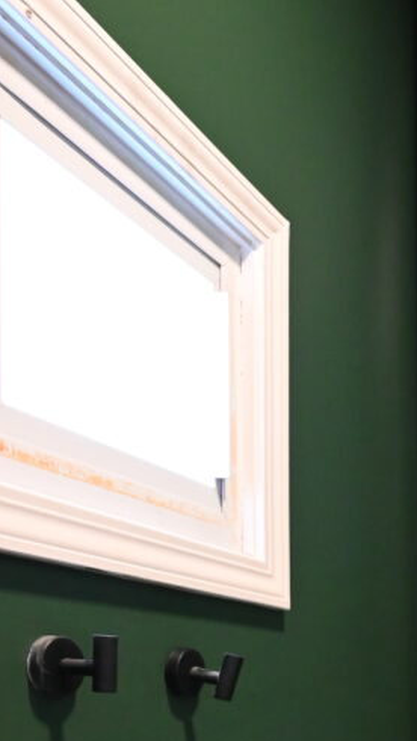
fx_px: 903
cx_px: 712
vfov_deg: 39.5
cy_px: 736
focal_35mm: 46
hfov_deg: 20.2
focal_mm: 14
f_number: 4
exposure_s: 1/60
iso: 4500
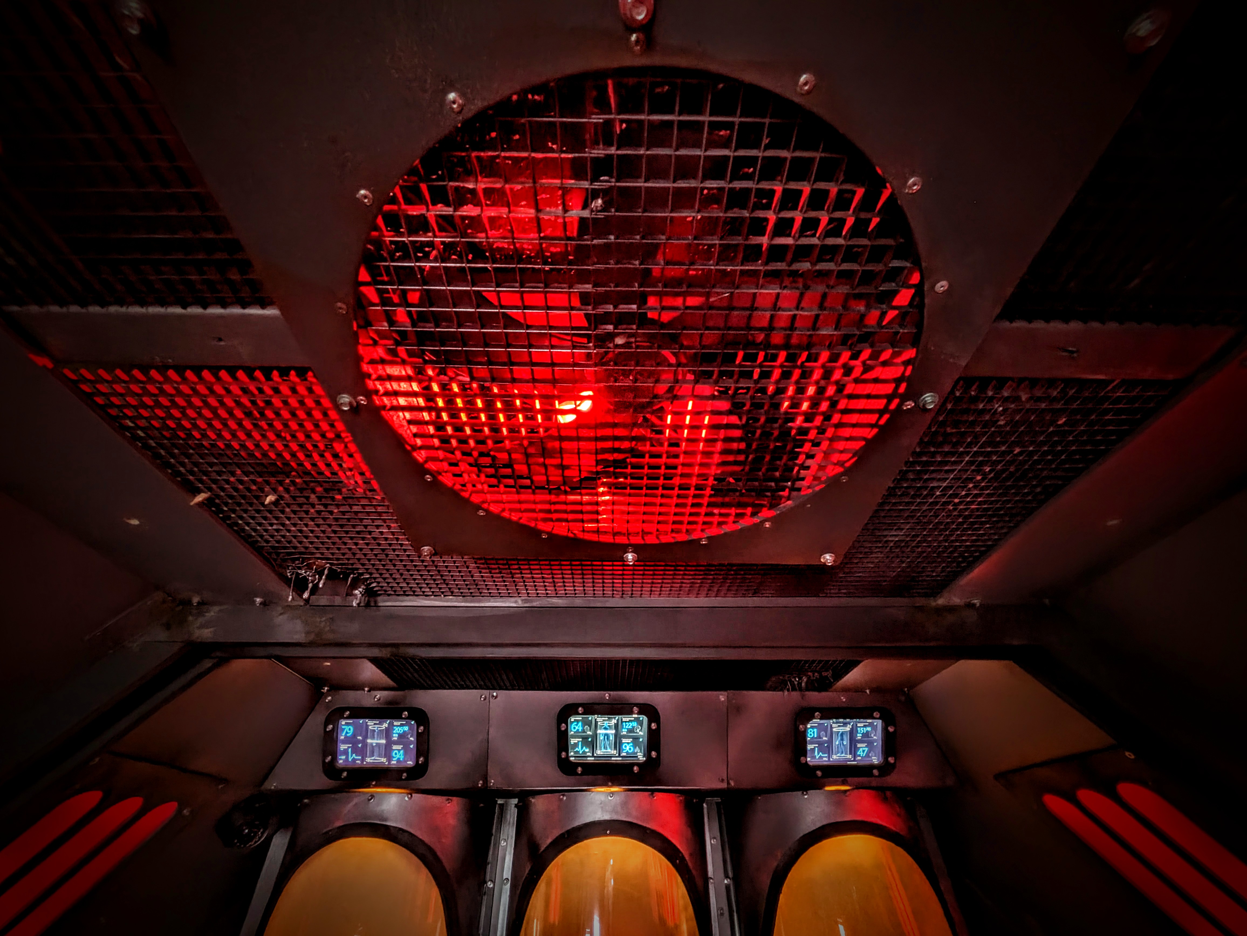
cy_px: 468
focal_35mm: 14
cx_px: 624
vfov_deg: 85.7
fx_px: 505
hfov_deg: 102.0
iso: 153
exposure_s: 1/21.7
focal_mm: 1.83
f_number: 2.2
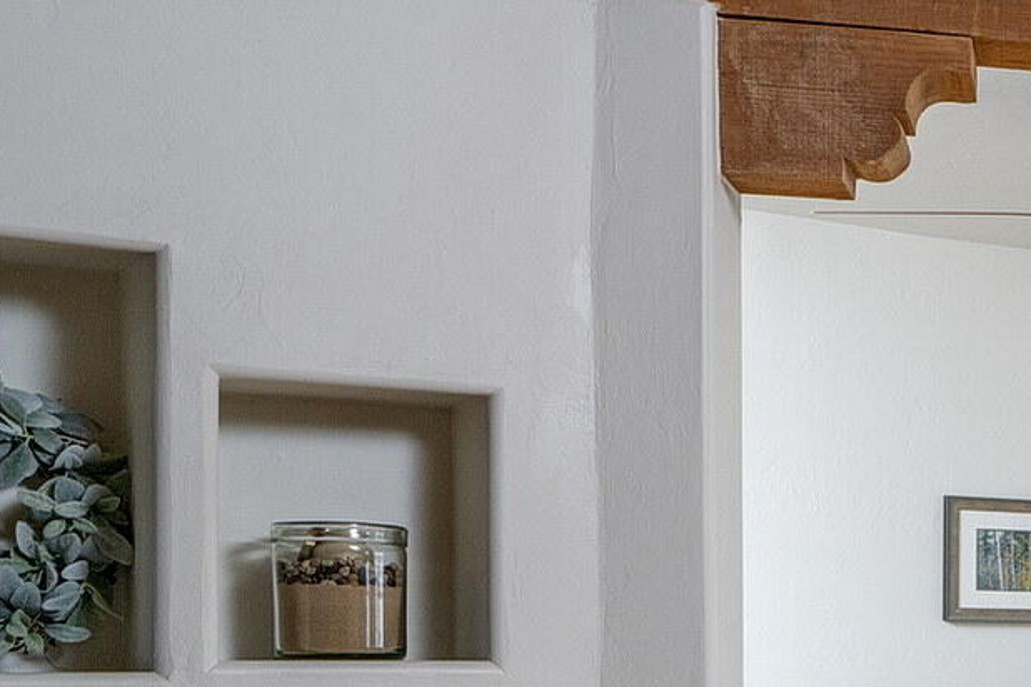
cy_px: 689
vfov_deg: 17.3
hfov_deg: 18.5
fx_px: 2205
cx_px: 1997
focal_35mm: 77
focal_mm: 17
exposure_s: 1/125
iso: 200
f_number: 8
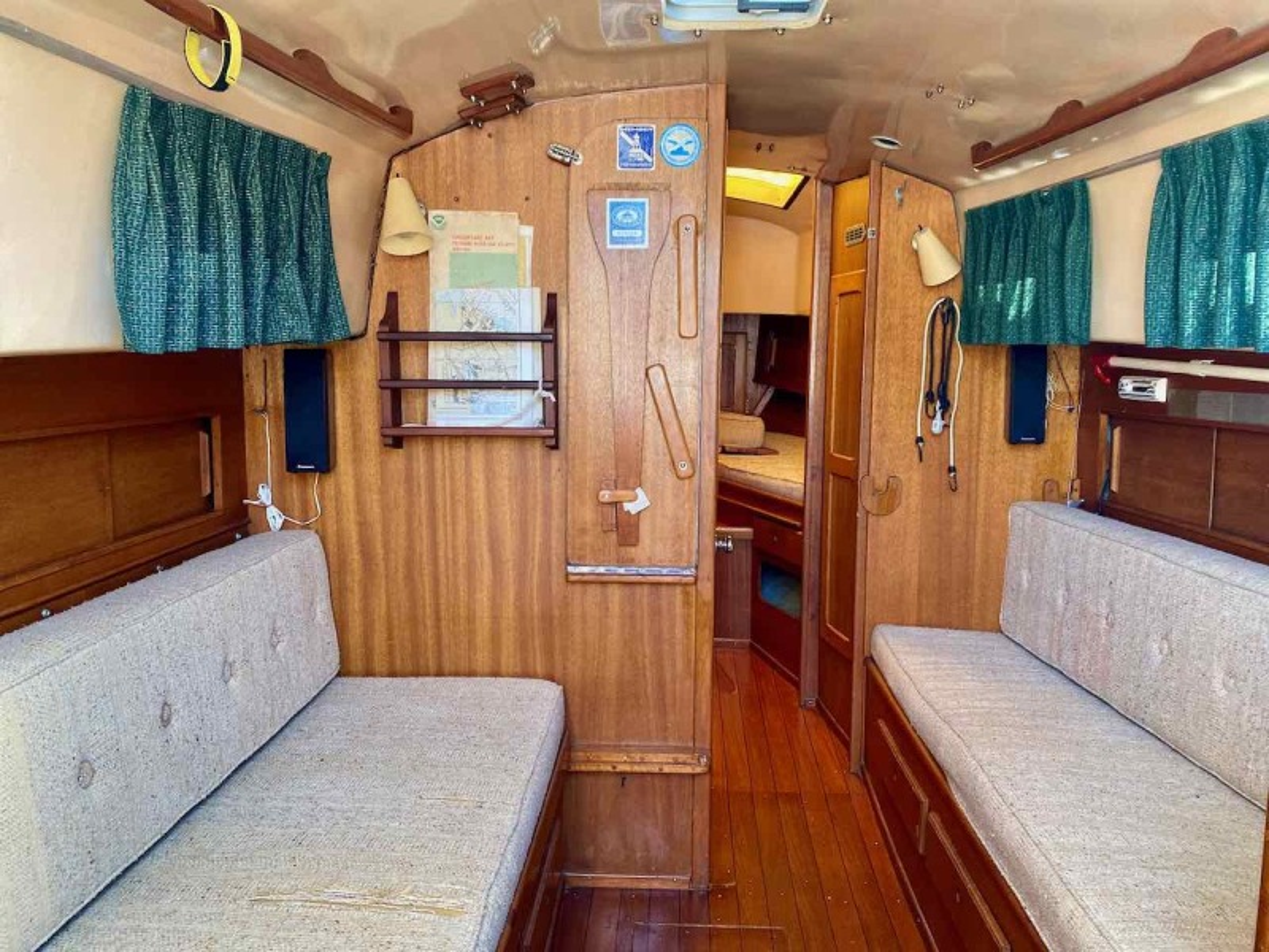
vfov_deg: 53.1
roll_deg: -1.1
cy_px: 476
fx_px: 953
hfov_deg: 67.3
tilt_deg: -7.3
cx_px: 634
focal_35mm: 26
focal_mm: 4.25
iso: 125
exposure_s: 1/73
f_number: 1.8
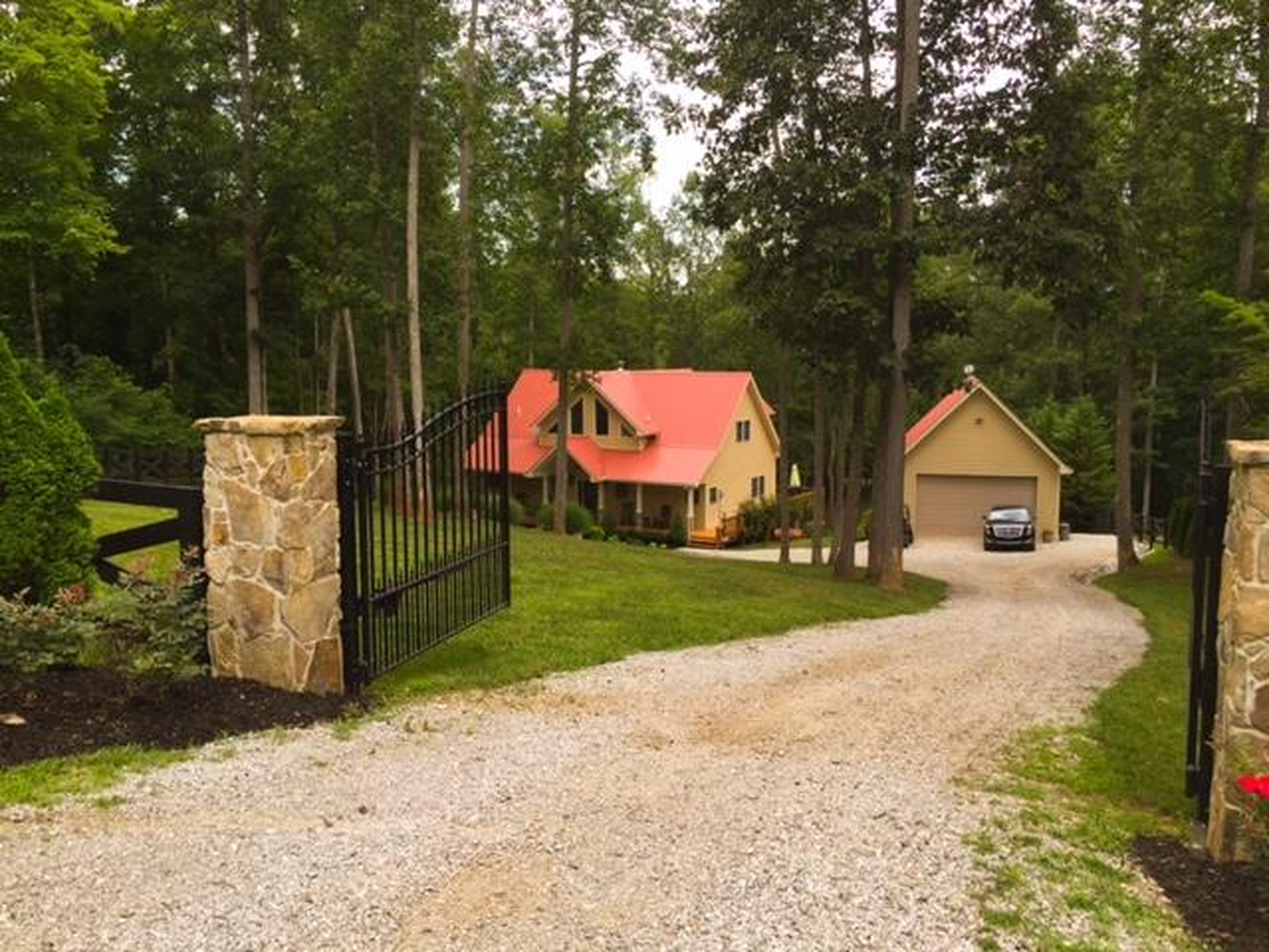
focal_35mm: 29
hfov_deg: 61.7
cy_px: 476
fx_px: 1063
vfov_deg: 48.2
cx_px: 634
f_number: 2.2
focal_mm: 4.15
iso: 32
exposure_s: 1/306
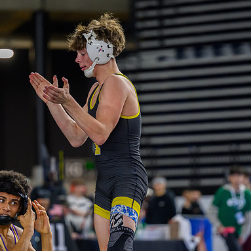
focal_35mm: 199
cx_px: 108
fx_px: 1633
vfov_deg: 8.8
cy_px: 129
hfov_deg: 8.8
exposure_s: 1/800
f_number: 2.8
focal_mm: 130
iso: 4000
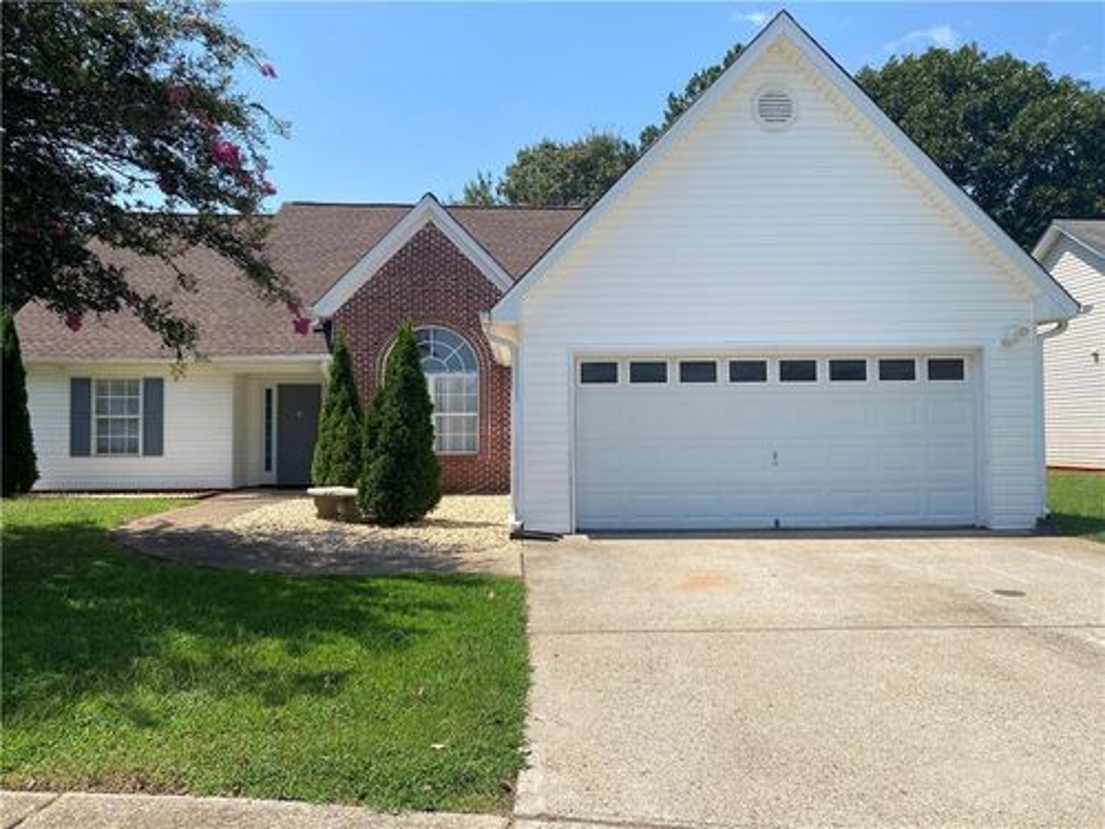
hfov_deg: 67.3
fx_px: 830
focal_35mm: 26
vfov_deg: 53.1
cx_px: 552
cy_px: 414
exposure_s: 1/2890
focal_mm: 4.25
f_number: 1.8
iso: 32
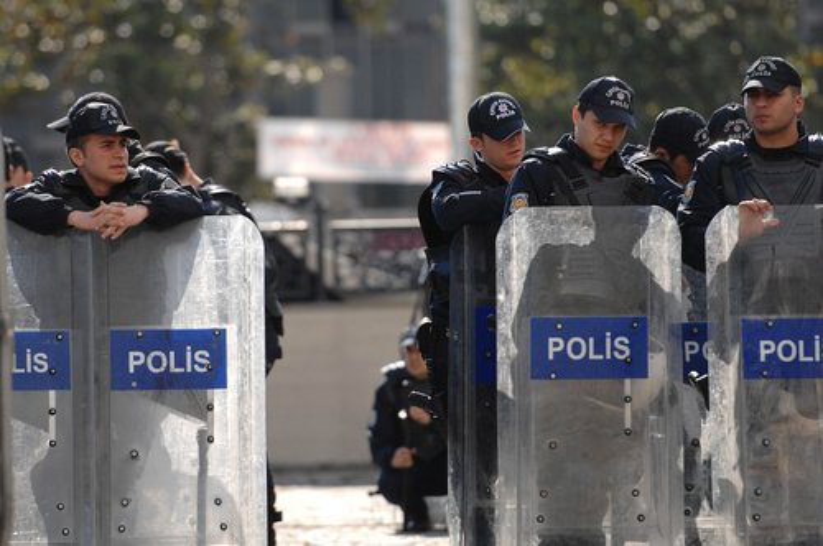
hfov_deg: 6.9
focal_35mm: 300
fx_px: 6849
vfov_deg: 4.6
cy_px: 273
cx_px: 412
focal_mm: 200
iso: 400
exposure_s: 1/2500
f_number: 3
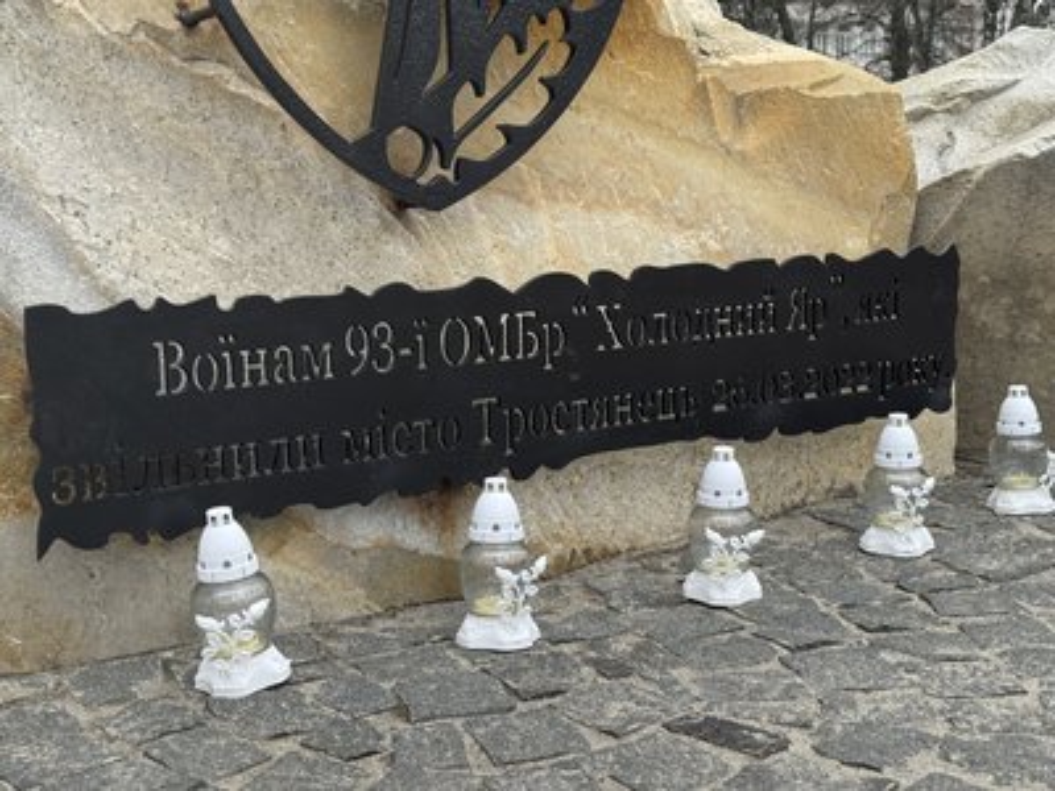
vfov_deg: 30.3
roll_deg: +1.2
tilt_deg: -9.5
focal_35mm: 48
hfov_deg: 39.7
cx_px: 528
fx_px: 1463
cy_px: 396
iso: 64
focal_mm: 6.76
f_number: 1.78
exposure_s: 1/1238
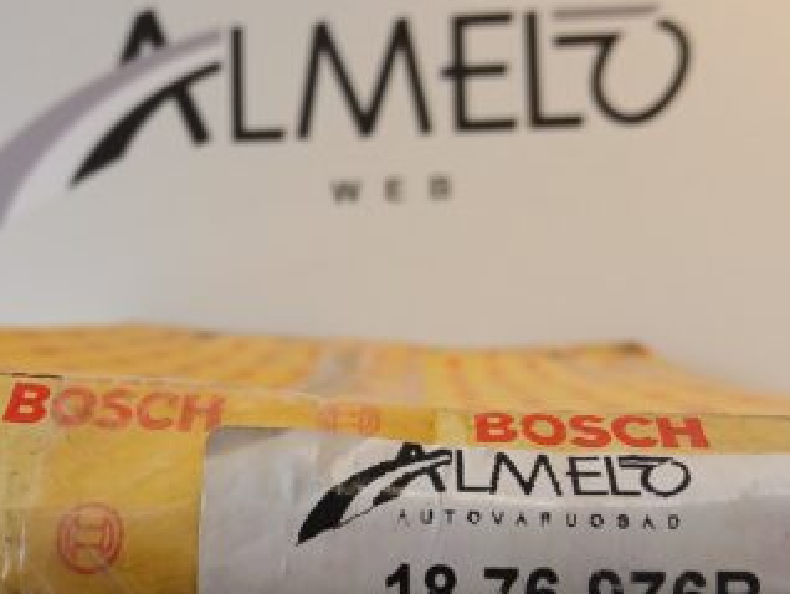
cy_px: 298
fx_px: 1119
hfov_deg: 38.6
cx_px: 298
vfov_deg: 29.7
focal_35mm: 49
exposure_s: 1/50
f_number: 1.8
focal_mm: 3.98
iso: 50
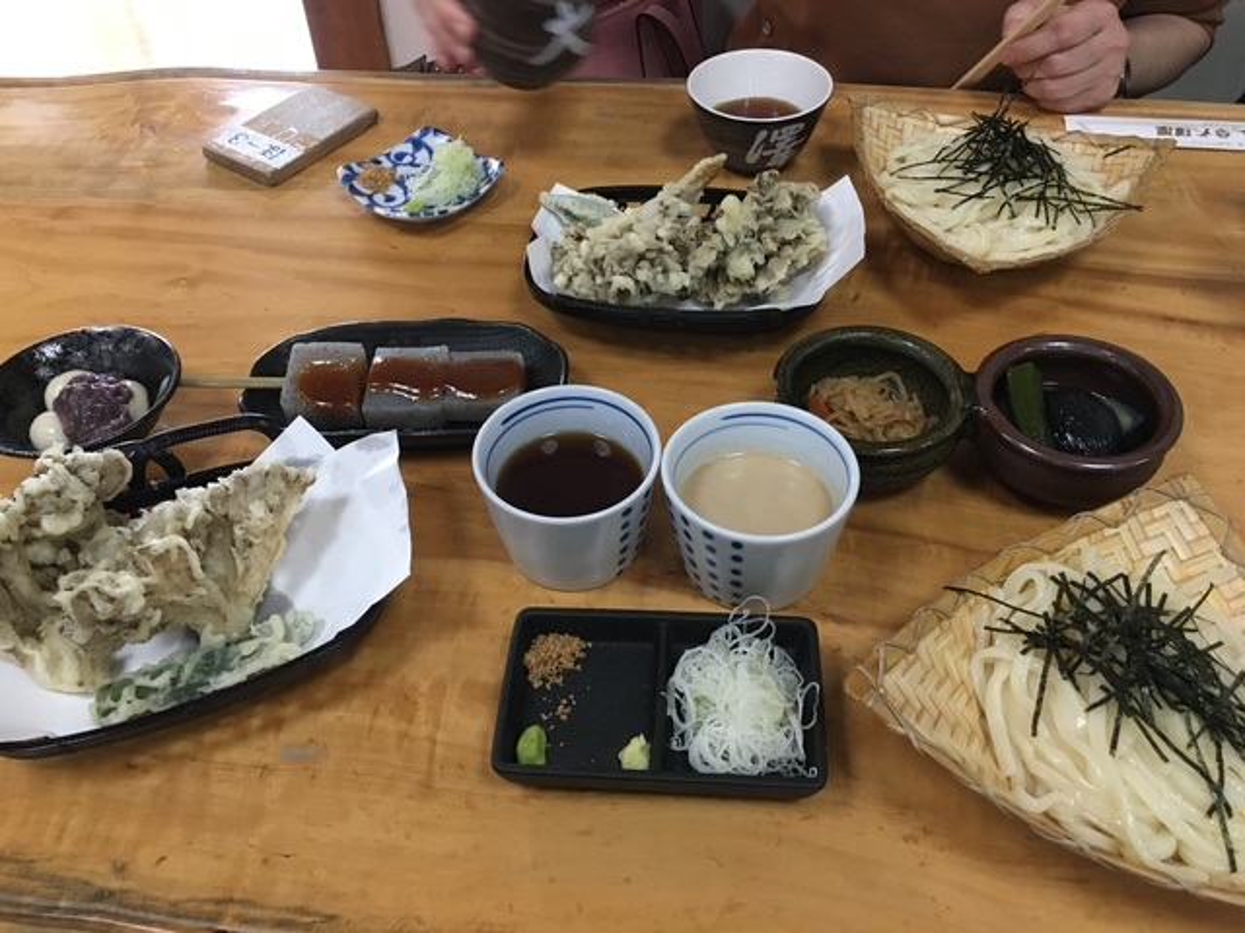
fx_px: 1043
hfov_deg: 61.7
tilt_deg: -46.0
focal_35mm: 29
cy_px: 466
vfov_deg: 48.2
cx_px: 622
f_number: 2.2
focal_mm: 4.15
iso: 160
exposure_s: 1/33
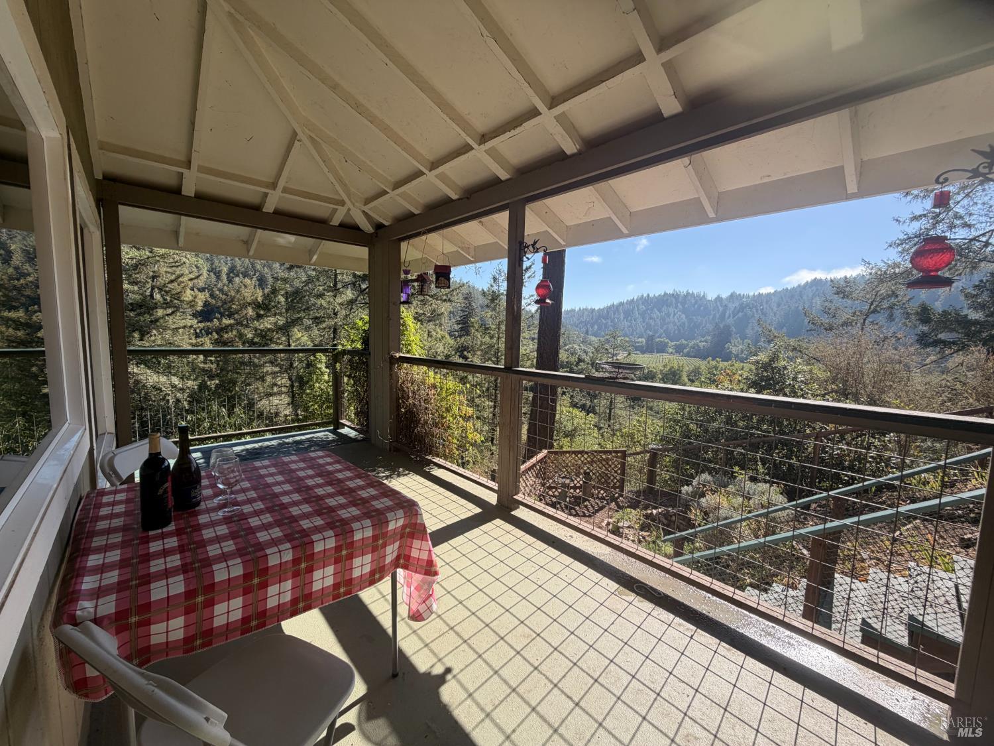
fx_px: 402
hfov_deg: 102.1
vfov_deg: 85.7
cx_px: 497
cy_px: 373
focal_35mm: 14
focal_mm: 2.22
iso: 40
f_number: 2.2
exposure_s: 1/590
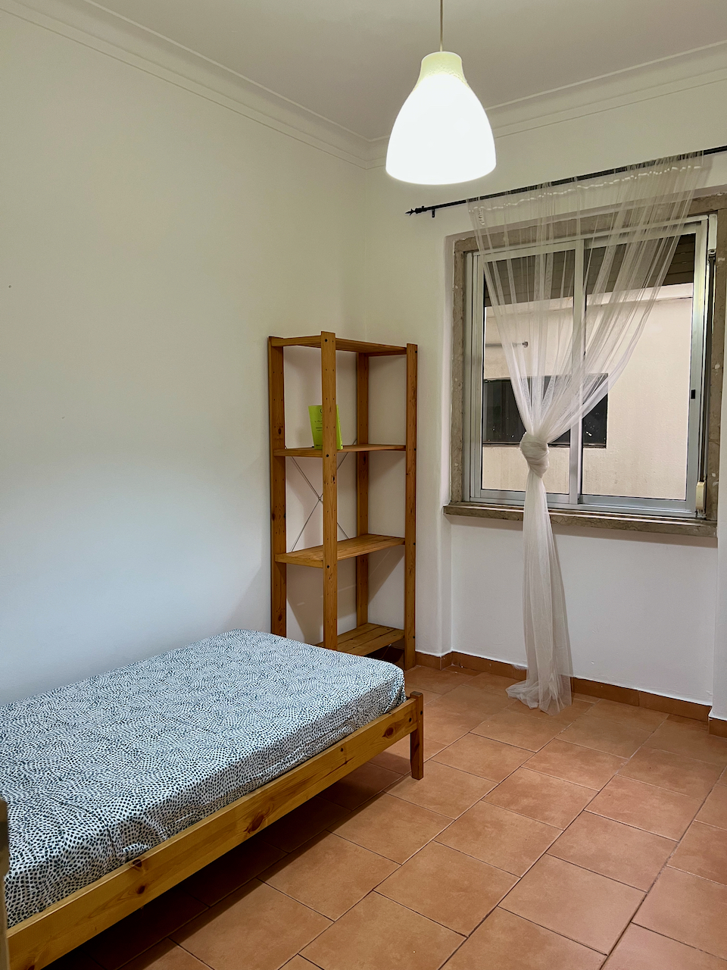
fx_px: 728
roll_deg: +0.9
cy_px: 485
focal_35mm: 26
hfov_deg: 53.1
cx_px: 364
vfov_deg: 67.3
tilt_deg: -5.0
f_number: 1.5
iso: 125
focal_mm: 5.7
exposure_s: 1/50
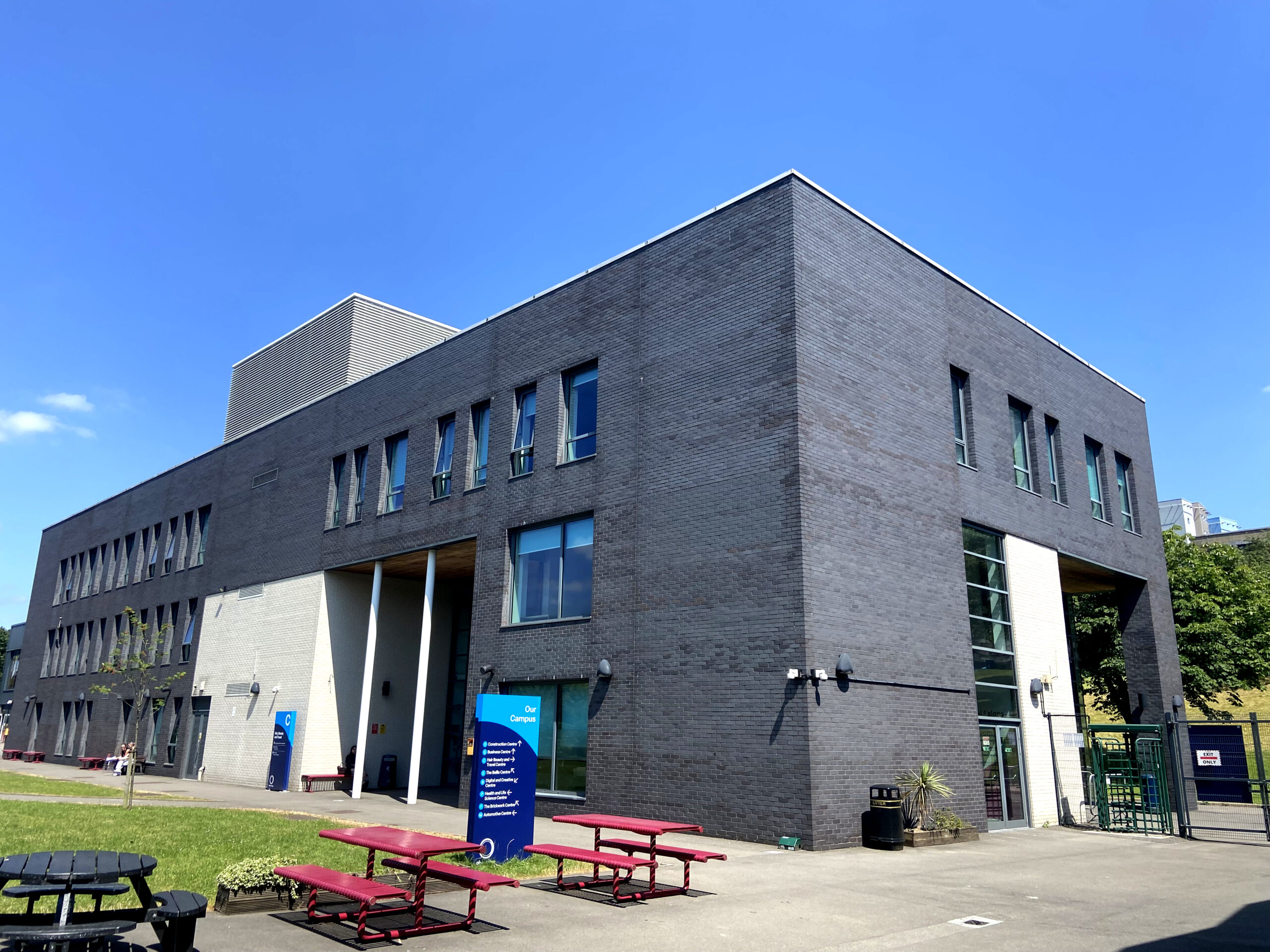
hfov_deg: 67.3
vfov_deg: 53.1
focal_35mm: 26
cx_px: 635
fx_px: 954
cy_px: 476
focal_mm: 4.25
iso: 32
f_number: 1.8
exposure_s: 1/1898
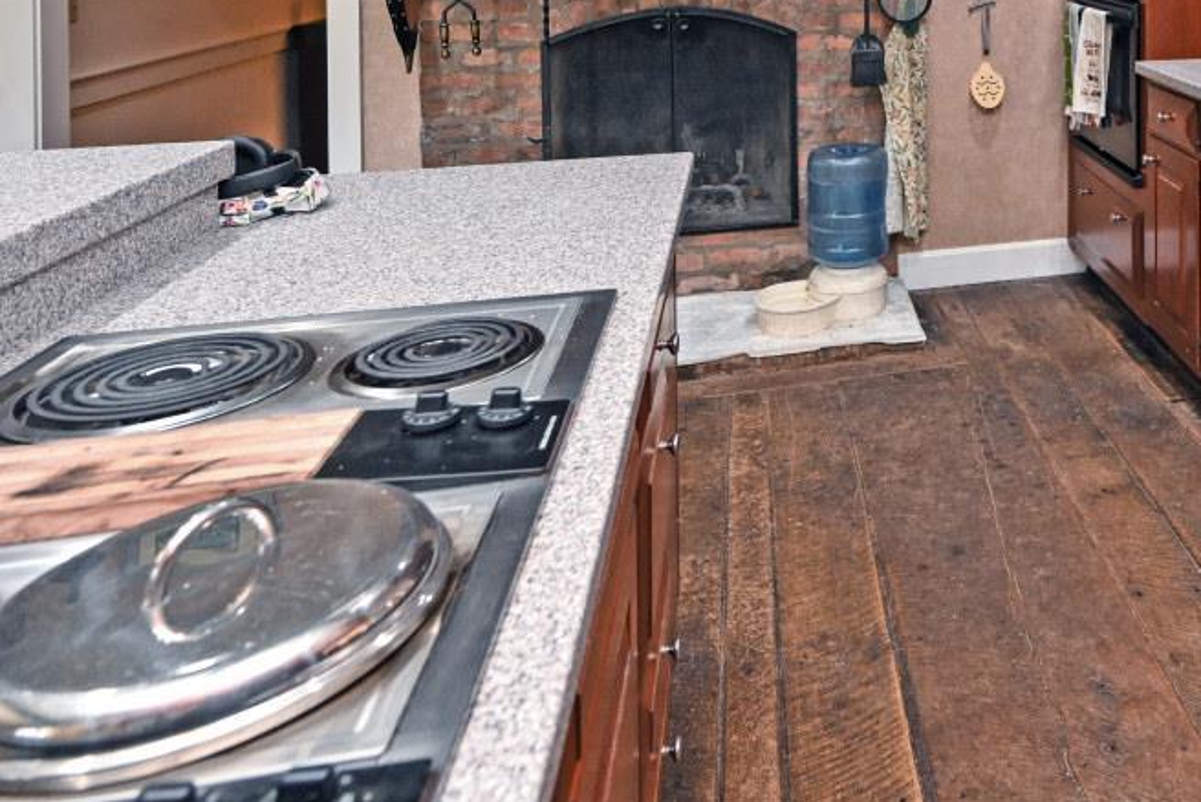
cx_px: 1051
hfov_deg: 52.5
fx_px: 1068
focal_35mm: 32
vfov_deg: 35.1
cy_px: -90
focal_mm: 14
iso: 1250
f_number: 4
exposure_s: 1/60
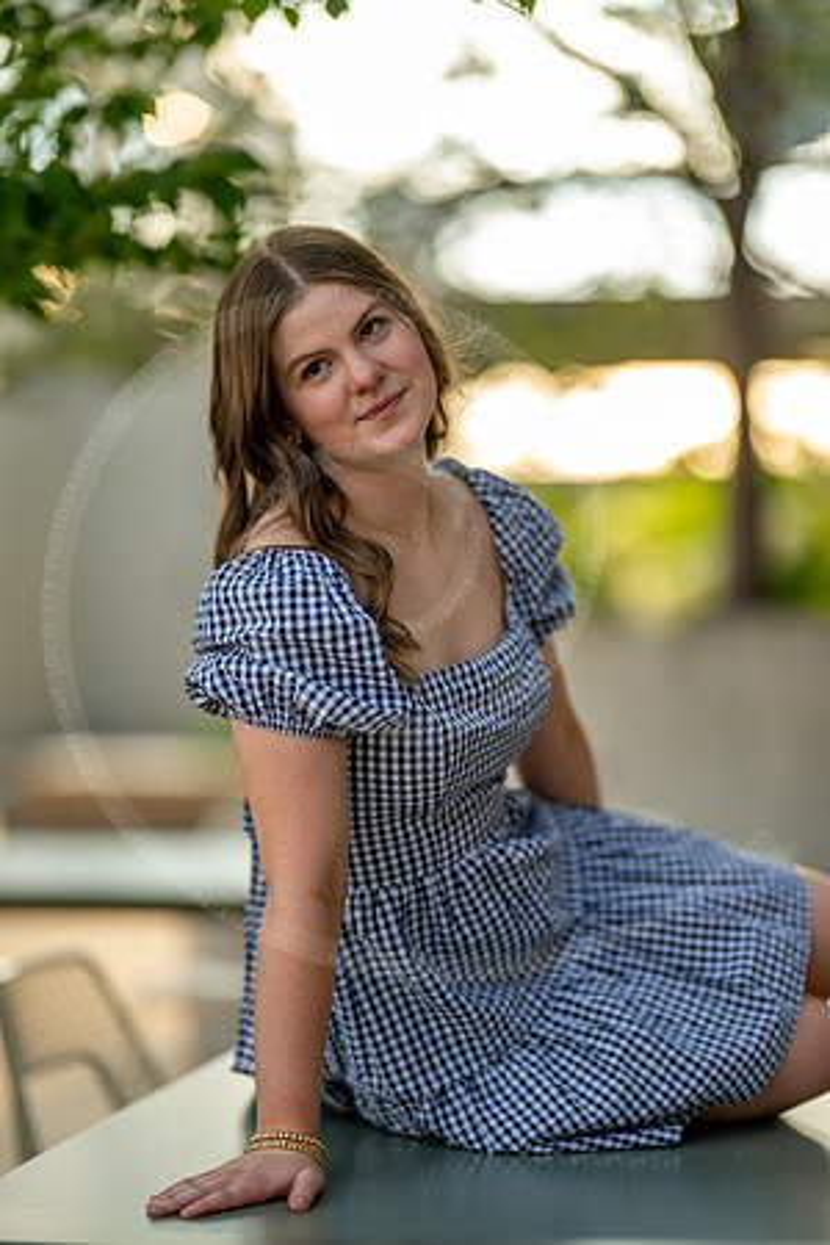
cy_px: 622
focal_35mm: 85
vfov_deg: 23.9
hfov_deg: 16.1
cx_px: 415
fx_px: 2939
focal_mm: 85
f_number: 1.2
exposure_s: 1/1600
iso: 200
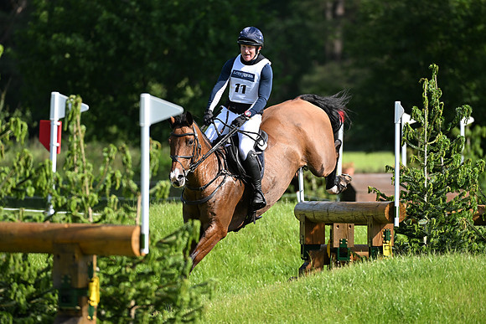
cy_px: 162
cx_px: 243
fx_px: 5401
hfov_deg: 5.2
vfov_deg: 3.4
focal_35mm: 400
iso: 500
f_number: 5.6
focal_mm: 400
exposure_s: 1/1250
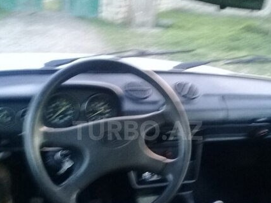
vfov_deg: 30.1
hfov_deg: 39.6
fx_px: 376
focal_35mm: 48
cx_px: 137
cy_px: 130
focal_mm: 3.3
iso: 250
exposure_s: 1/17
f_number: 2.2
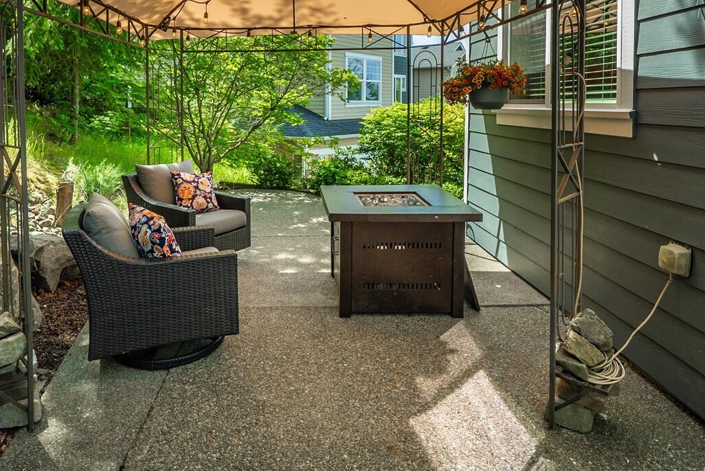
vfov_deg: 52.5
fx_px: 451
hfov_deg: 75.4
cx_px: 291
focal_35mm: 23
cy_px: 113
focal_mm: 14
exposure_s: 1/50
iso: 80
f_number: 7.1
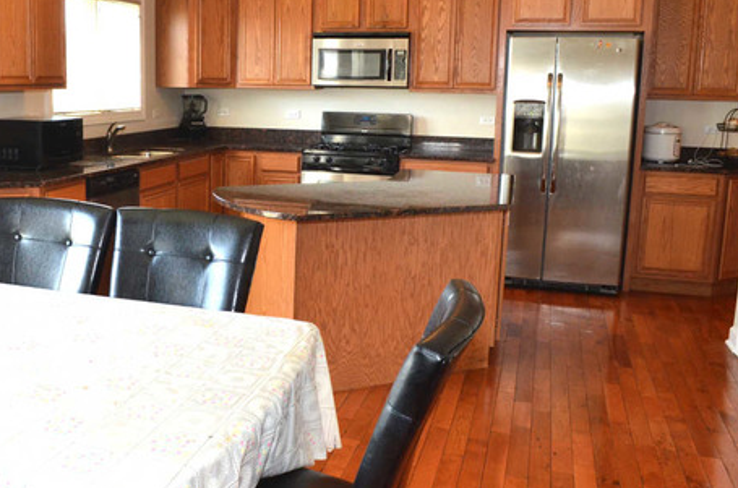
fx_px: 777
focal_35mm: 38
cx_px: 230
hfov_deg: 49.7
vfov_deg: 34.8
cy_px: 206
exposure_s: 1/60
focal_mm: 18
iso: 1000
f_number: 6.7
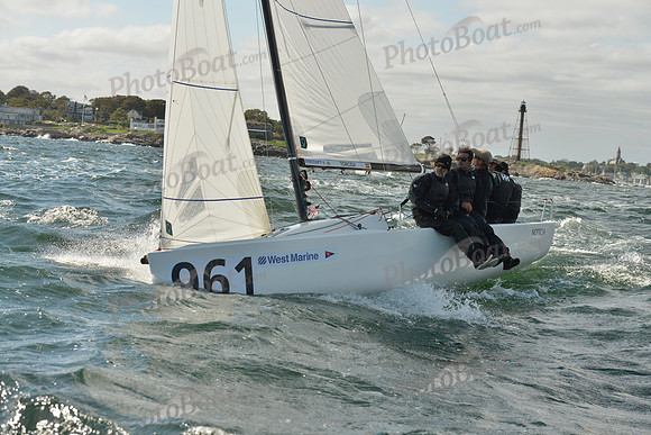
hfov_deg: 28.8
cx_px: 326
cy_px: 218
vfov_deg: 19.5
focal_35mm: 70
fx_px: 1266
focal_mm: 70
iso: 400
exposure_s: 1/1600
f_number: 8
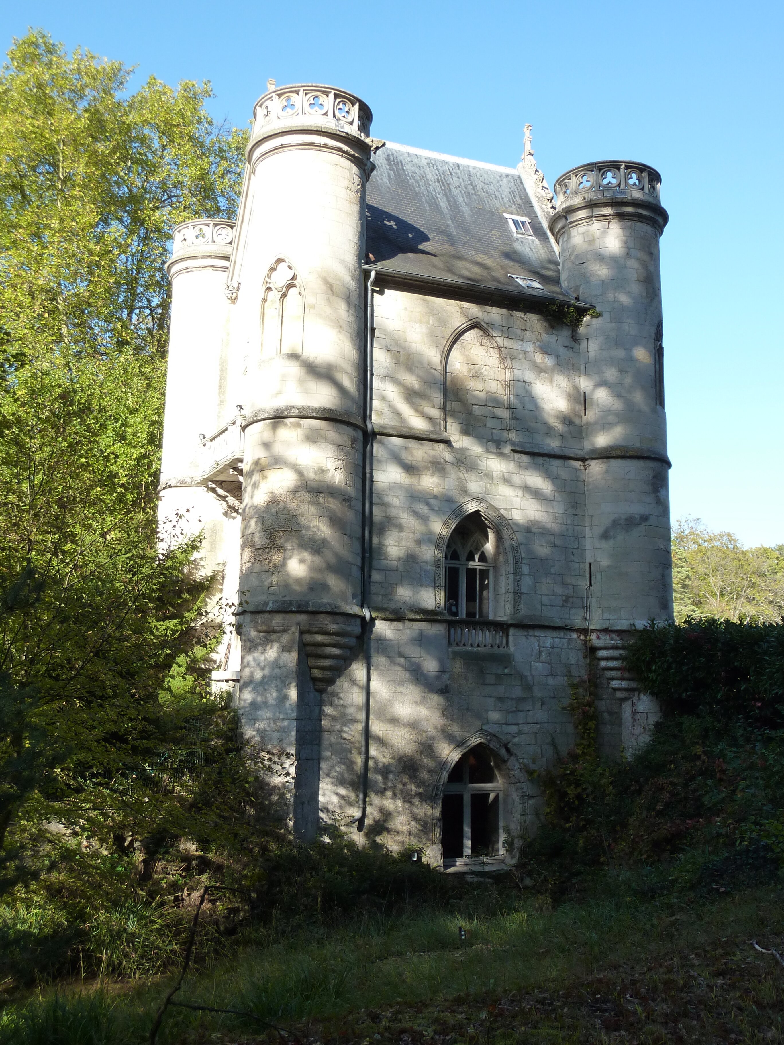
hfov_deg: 40.7
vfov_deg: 52.6
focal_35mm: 35
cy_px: 522
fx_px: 1057
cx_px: 392
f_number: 4
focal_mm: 5.7
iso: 125
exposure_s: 1/250
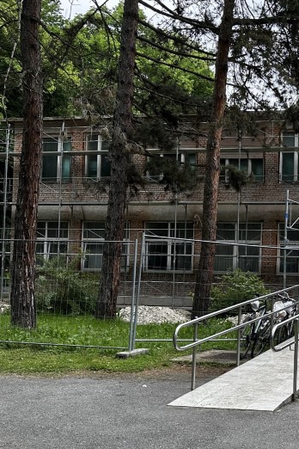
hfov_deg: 24.2
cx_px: 385
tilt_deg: +1.0
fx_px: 610
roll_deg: -1.3
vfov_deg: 40.3
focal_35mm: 49
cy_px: 253
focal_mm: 6.9
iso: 80
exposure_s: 1/690
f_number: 1.8
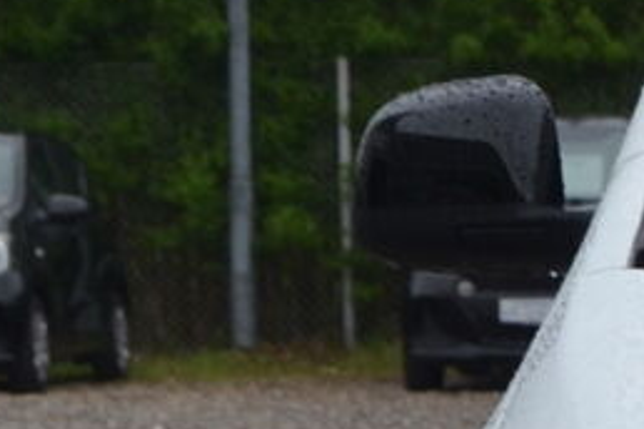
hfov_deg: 6.3
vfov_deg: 4.4
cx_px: 1645
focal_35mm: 312
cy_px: 621
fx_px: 5581
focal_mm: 28
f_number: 8
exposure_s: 1/250
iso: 100
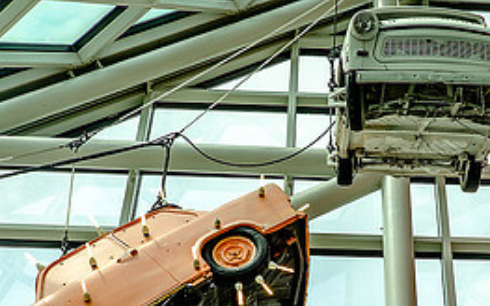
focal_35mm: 81
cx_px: 386
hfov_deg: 25.1
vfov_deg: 16.0
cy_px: 238
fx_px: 1081
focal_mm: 24.3
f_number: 7.1
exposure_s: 1/180
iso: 400
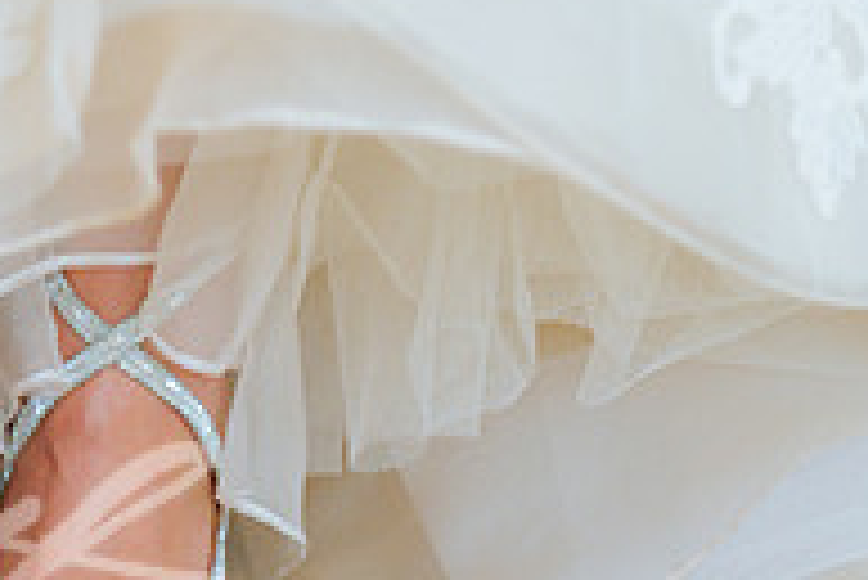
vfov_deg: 7.4
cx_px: -45
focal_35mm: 186
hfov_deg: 10.9
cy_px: 189
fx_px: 4488
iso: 640
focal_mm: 62
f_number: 2.8
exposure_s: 1/800
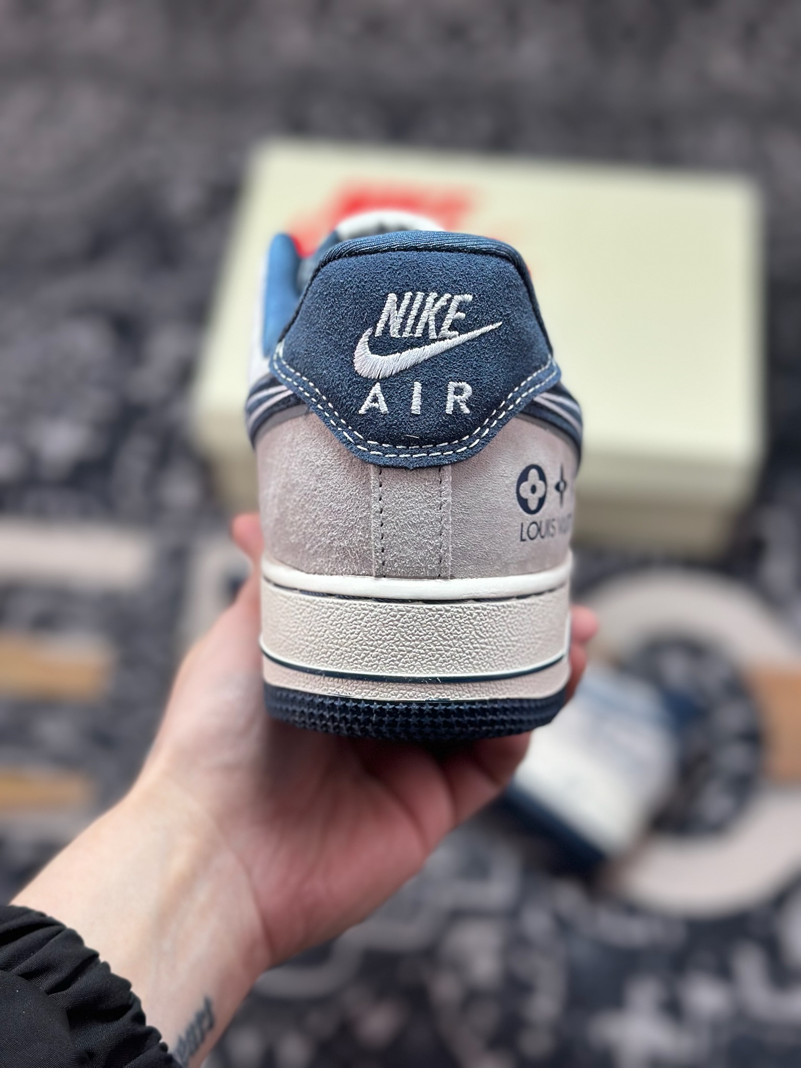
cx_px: 400
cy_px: 534
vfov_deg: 39.7
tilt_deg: -56.9
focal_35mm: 48
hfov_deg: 30.3
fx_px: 1481
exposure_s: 1/858
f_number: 1.78
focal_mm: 6.86
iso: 80
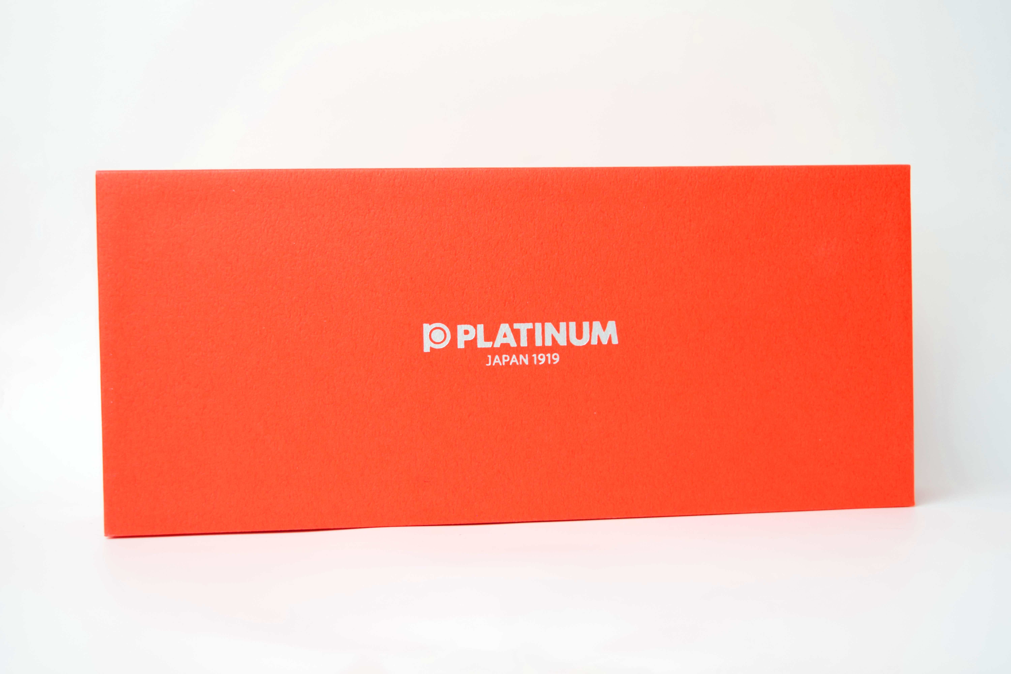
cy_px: 337
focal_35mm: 51
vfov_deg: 26.5
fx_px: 1432
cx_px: 506
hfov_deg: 38.9
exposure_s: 1/60
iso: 640
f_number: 4.5
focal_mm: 34
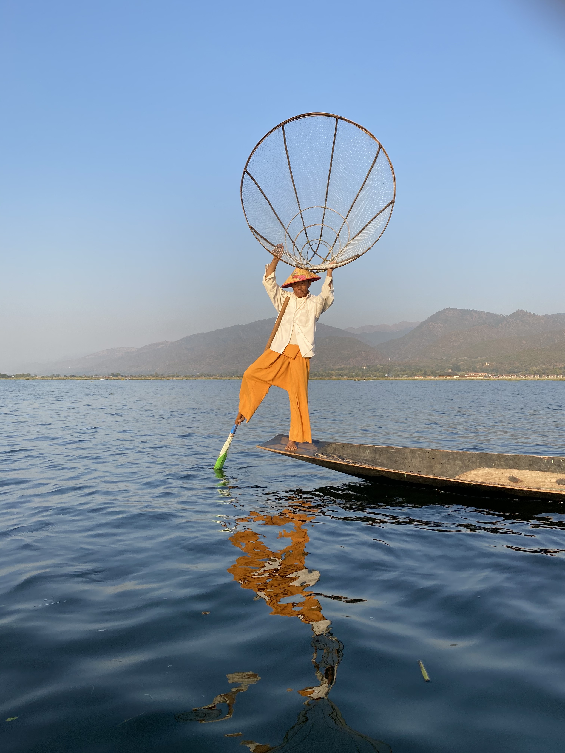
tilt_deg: +1.1
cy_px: 376
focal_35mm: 26
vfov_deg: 67.3
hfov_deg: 53.1
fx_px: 566
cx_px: 282
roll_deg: +0.5
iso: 32
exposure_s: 1/1318
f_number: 1.8
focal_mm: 4.25
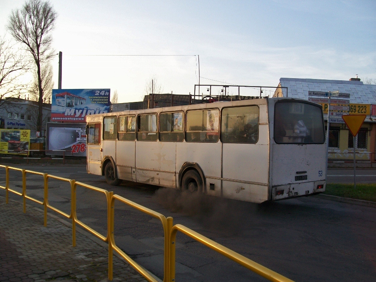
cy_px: 141
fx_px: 391
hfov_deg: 51.4
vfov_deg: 39.7
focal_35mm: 36
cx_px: 188
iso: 64
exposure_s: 1/320
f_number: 2.7
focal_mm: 6
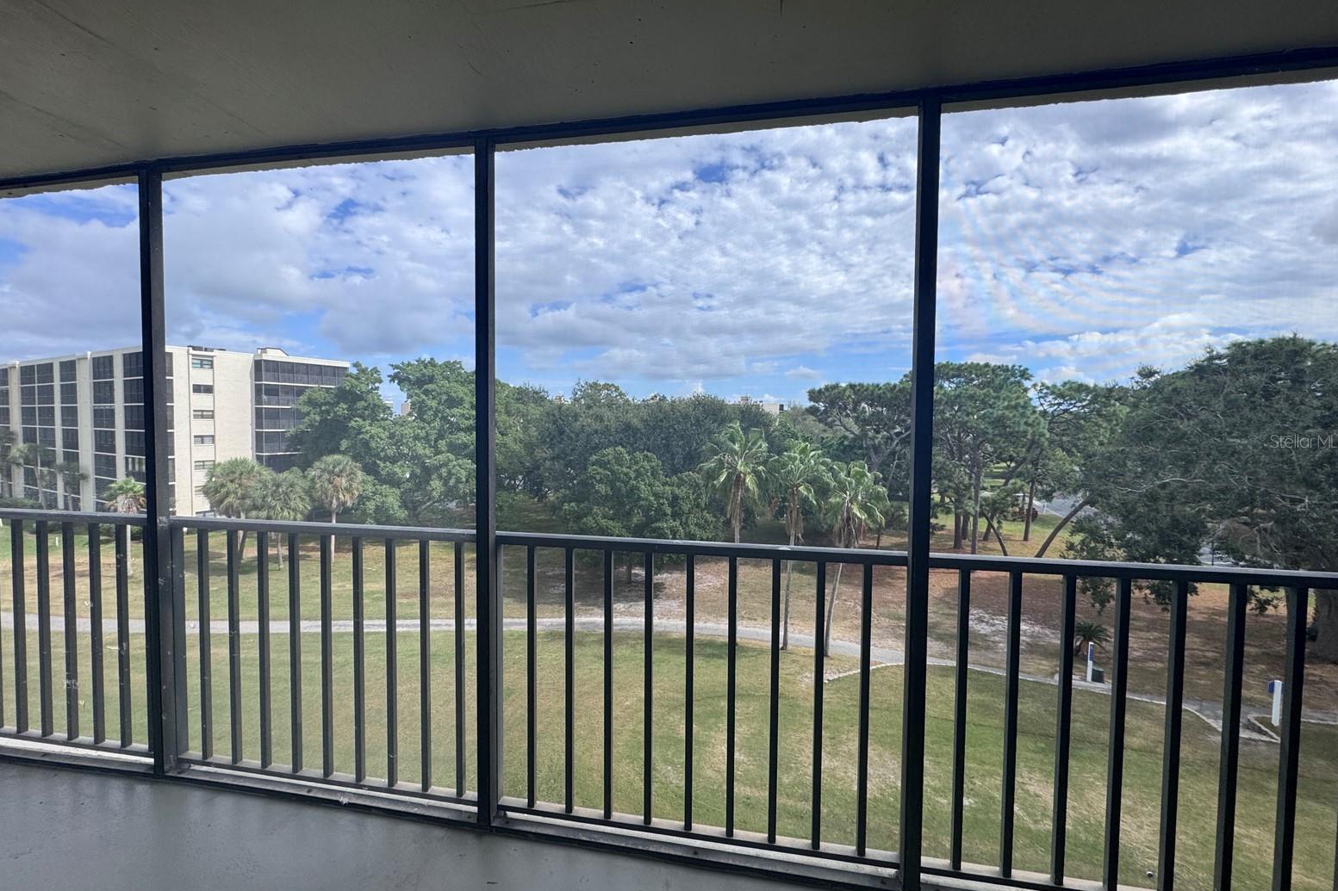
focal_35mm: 15
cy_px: 441
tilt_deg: -3.3
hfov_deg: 100.4
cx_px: 662
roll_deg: -0.6
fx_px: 557
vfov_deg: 77.3
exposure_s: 1/1160
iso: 40
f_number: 2.2
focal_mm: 2.22
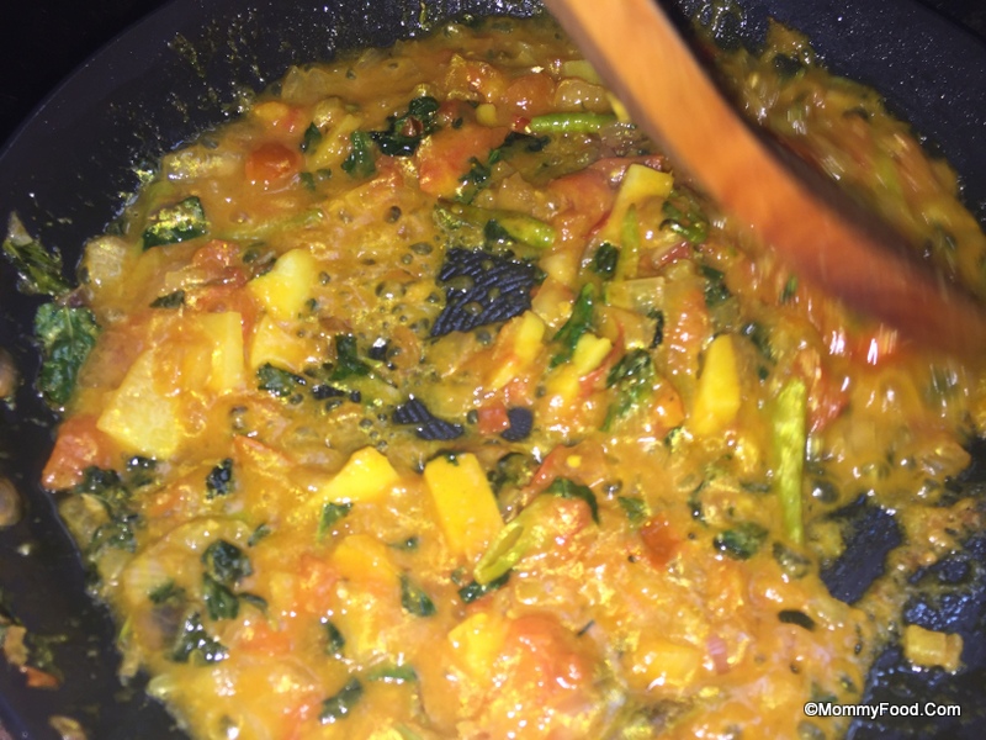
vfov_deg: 48.2
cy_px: 370
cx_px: 493
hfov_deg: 61.7
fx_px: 826
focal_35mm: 29
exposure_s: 1/49
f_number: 2.2
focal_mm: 4.15
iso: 32
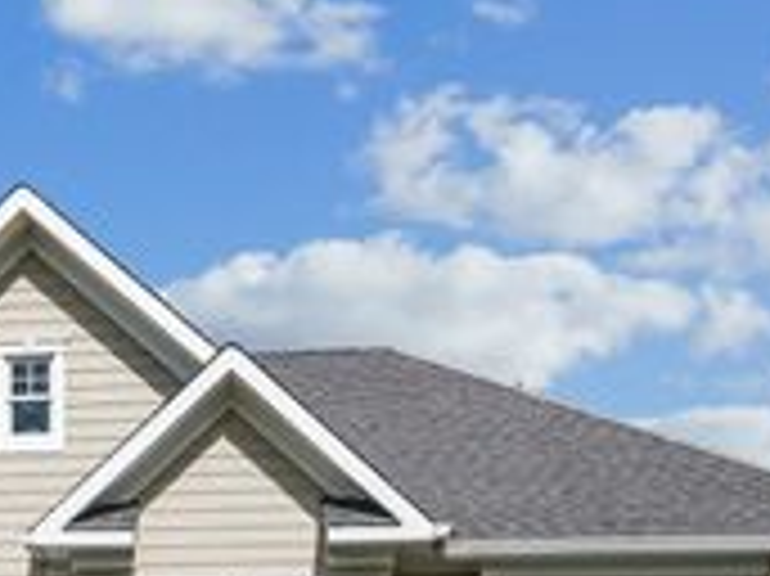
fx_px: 1556
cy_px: 792
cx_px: -59
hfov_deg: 25.9
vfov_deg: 19.1
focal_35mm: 70
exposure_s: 1/3200
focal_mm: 12.3
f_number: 2.8
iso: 100
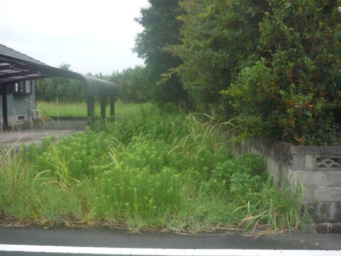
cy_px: 128
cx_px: 170
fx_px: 325
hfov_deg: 55.4
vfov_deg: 42.9
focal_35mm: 33
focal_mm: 5.5
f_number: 2.8
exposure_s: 1/640
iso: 400
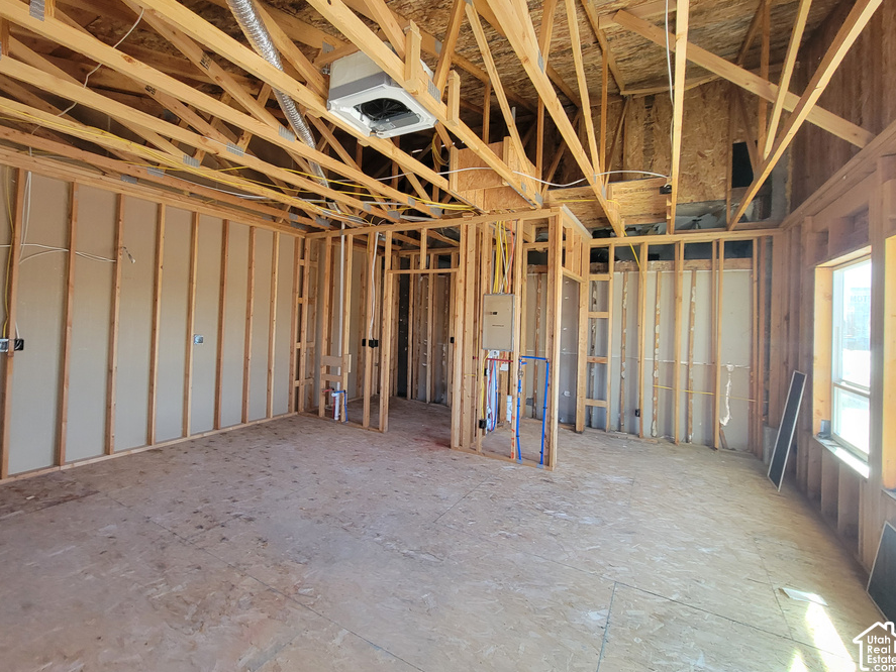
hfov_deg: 97.8
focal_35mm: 15
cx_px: 402
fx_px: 388
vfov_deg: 81.4
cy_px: 296
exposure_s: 1/60
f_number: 2.2
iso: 200
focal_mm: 2.2
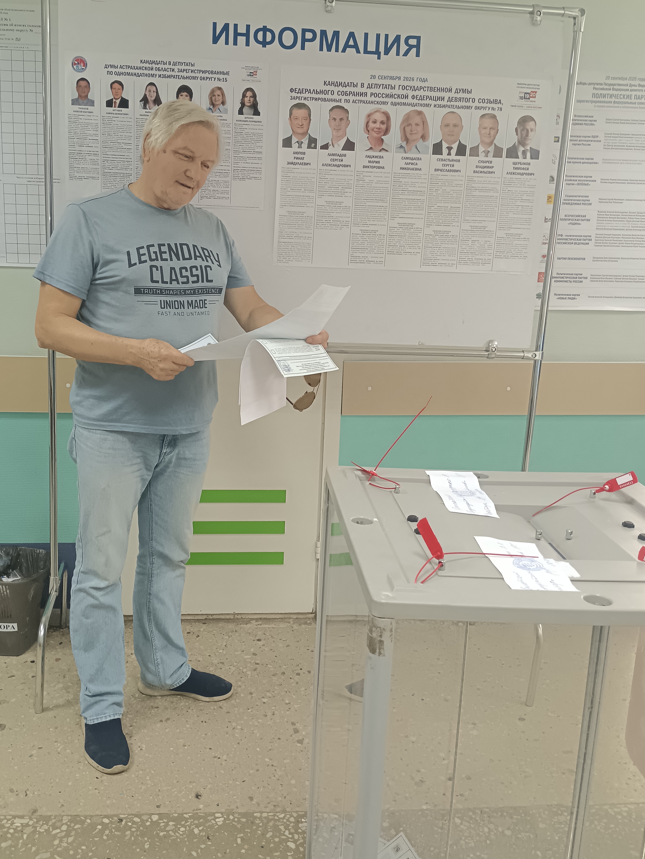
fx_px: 820
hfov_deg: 42.8
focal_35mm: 33
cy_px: 392
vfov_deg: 55.3
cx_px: 271
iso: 737
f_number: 1.9
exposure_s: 1/33.3
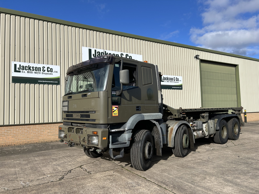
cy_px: 97
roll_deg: +0.3
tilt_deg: +3.3
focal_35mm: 26
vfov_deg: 53.1
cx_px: 130
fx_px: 195
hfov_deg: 67.3
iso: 50
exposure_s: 1/5319
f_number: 1.5
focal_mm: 5.7
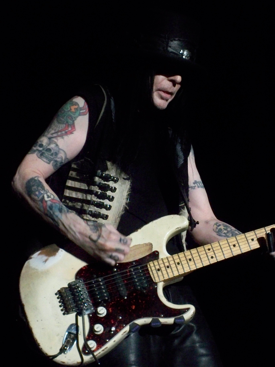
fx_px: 1112
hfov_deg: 14.1
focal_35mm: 105
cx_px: 138
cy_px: 184
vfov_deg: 18.7
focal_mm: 18.8
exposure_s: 1/100
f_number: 5.7
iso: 800
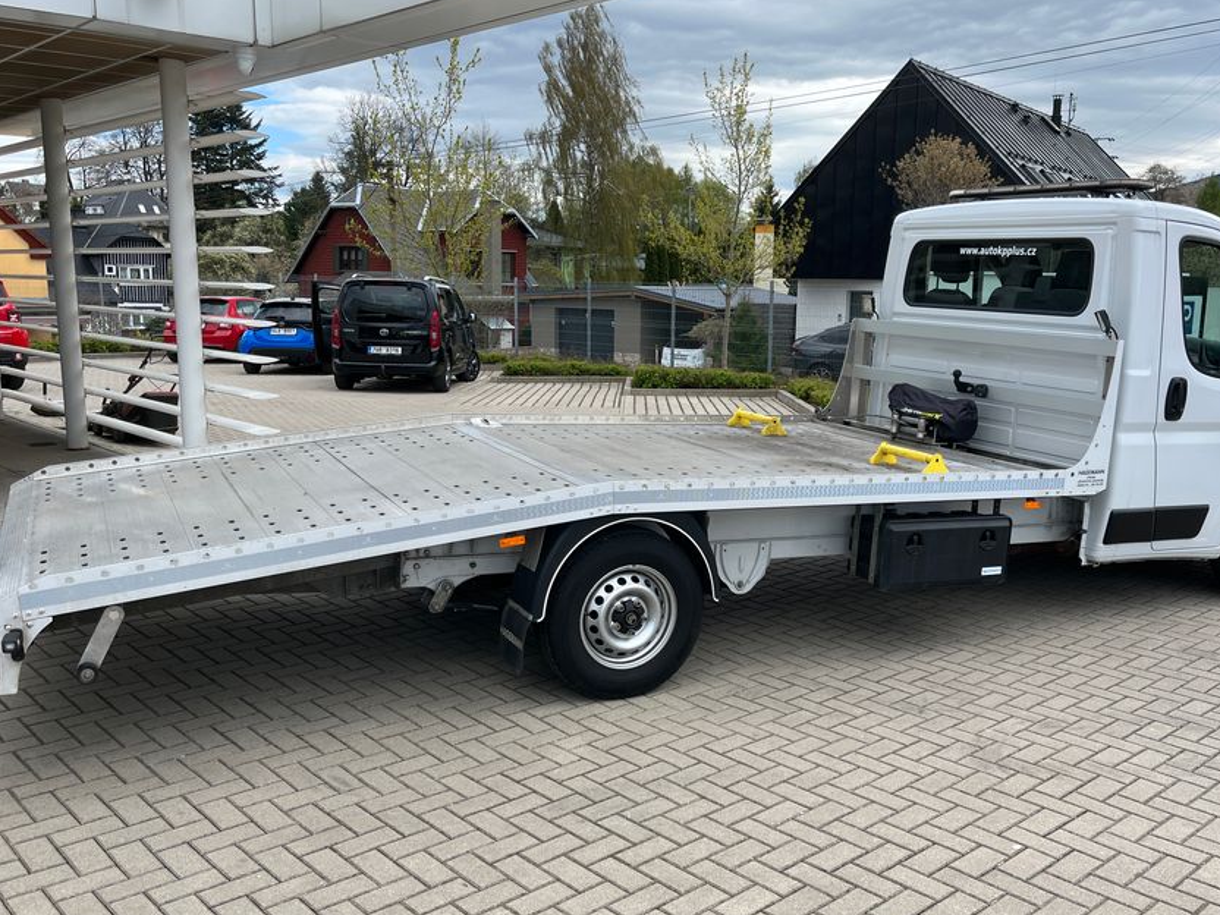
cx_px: 655
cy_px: 482
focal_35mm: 32
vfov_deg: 44.1
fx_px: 1128
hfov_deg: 56.8
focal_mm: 5.1
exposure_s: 1/2062
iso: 50
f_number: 1.6
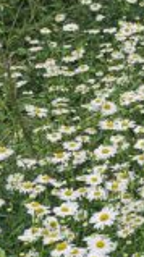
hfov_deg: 7.9
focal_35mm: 121
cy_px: 124
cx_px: 502
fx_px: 824
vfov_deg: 17.7
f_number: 1.7
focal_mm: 6.3
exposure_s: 1/180
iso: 25
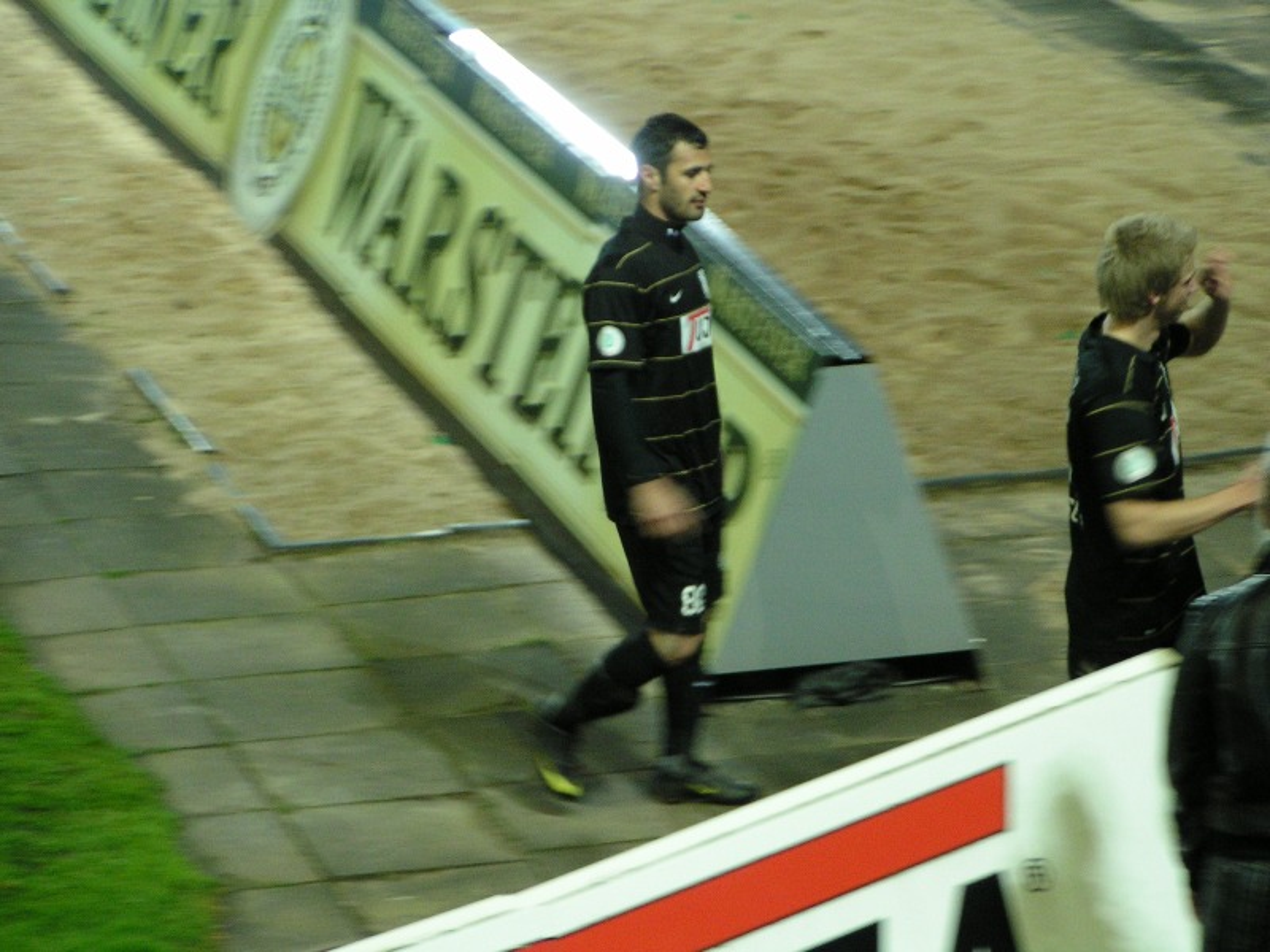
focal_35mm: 164
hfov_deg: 12.0
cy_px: 476
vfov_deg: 9.1
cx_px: 635
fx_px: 6017
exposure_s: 1/30
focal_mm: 25.1
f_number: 3.5
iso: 200
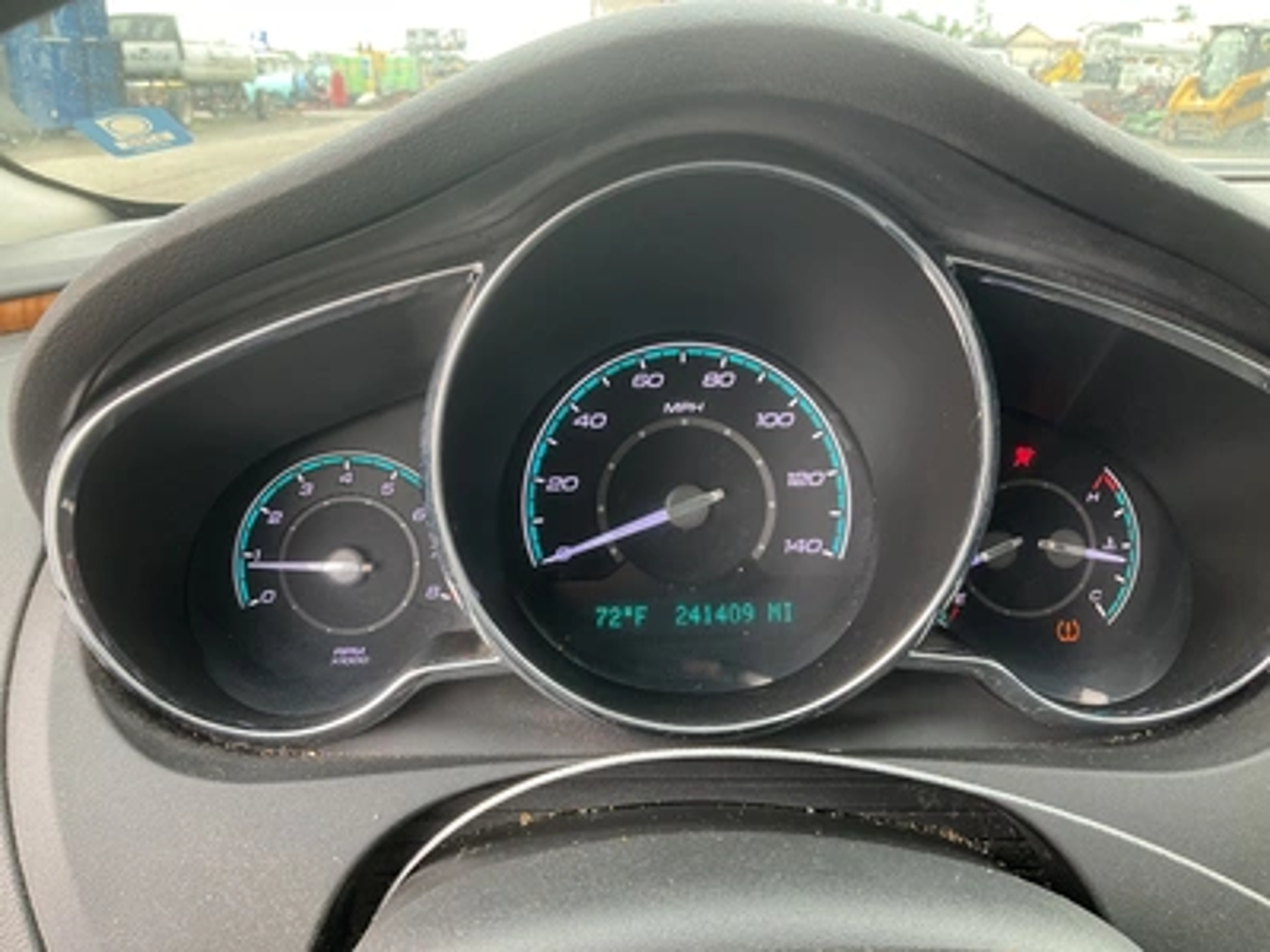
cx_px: 635
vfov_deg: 48.2
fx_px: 1064
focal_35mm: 29
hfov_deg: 61.7
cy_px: 476
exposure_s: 1/87
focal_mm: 3
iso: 64
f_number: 1.8
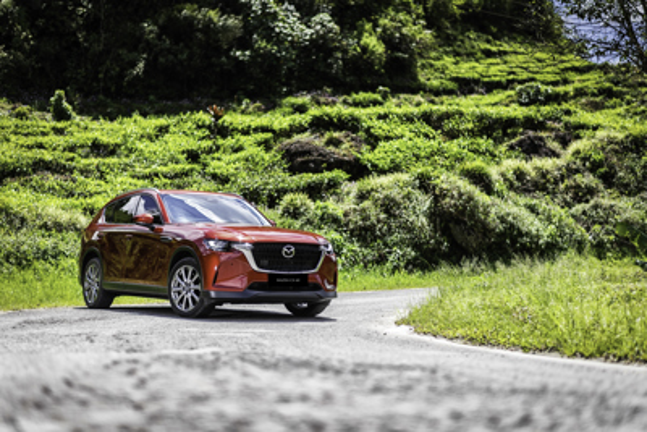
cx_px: 324
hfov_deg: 34.5
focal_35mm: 58
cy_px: 216
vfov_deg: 23.4
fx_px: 1043
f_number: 1.4
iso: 64
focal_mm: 58
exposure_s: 1/3200
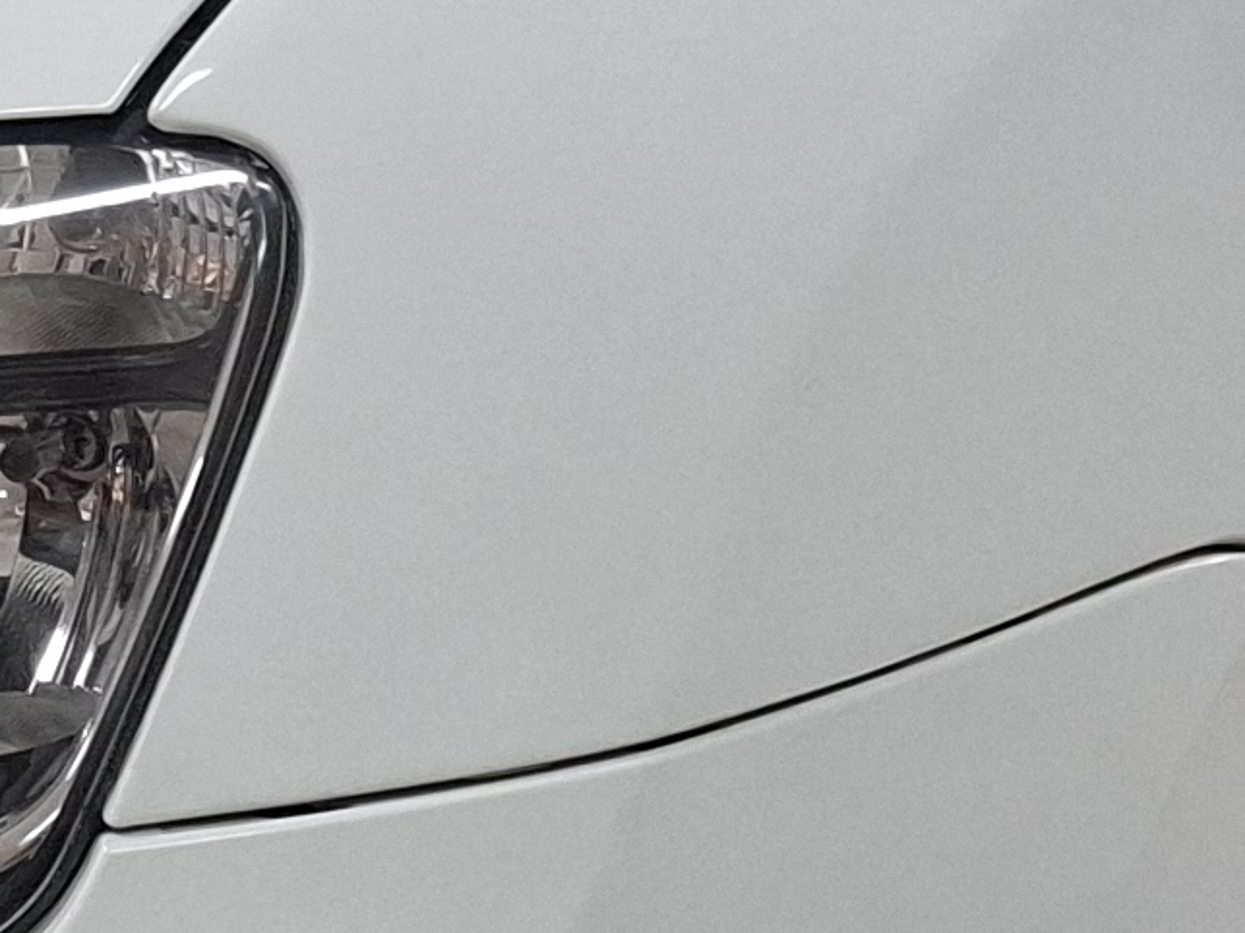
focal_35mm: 146
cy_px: 48
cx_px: 93
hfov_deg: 13.4
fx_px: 5250
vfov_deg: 10.1
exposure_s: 1/60
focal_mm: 5.54
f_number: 1.8
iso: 200
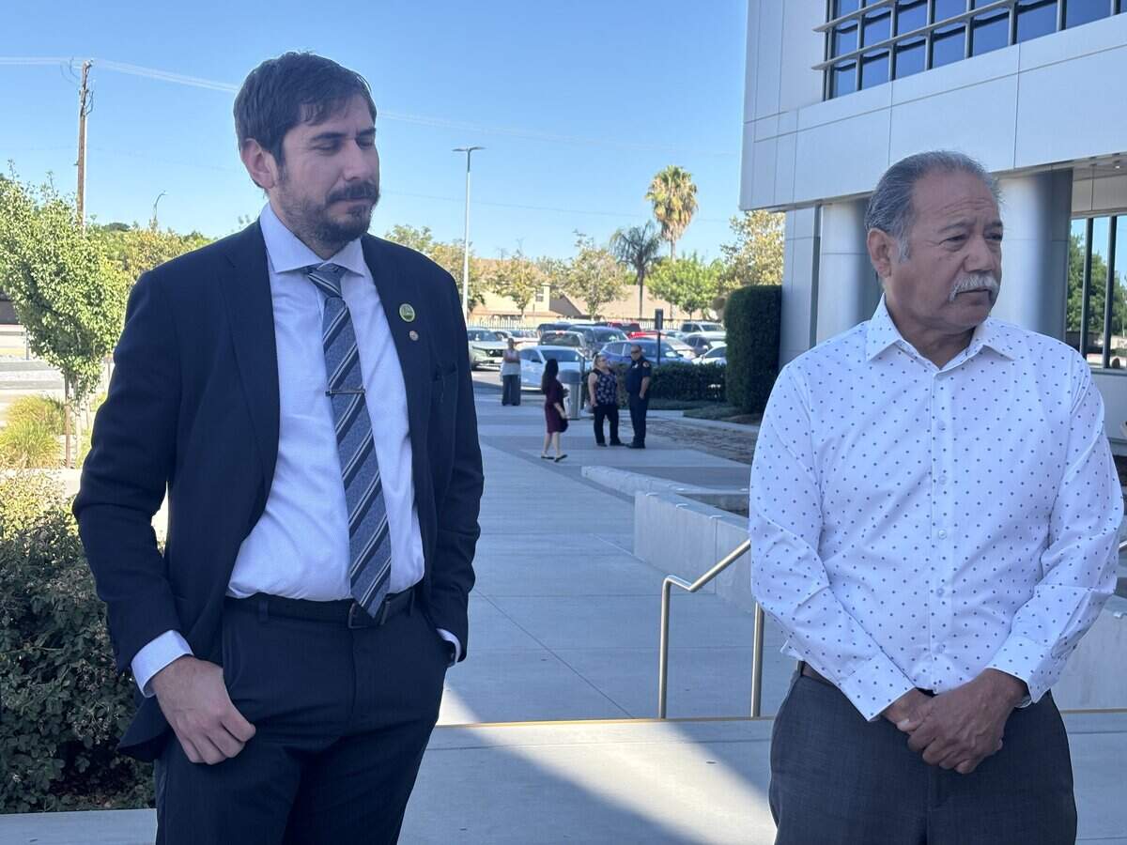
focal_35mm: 52
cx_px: 564
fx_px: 1693
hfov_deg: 36.8
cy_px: 422
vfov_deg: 28.0
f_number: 1.6
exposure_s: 1/918
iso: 32
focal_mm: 5.96
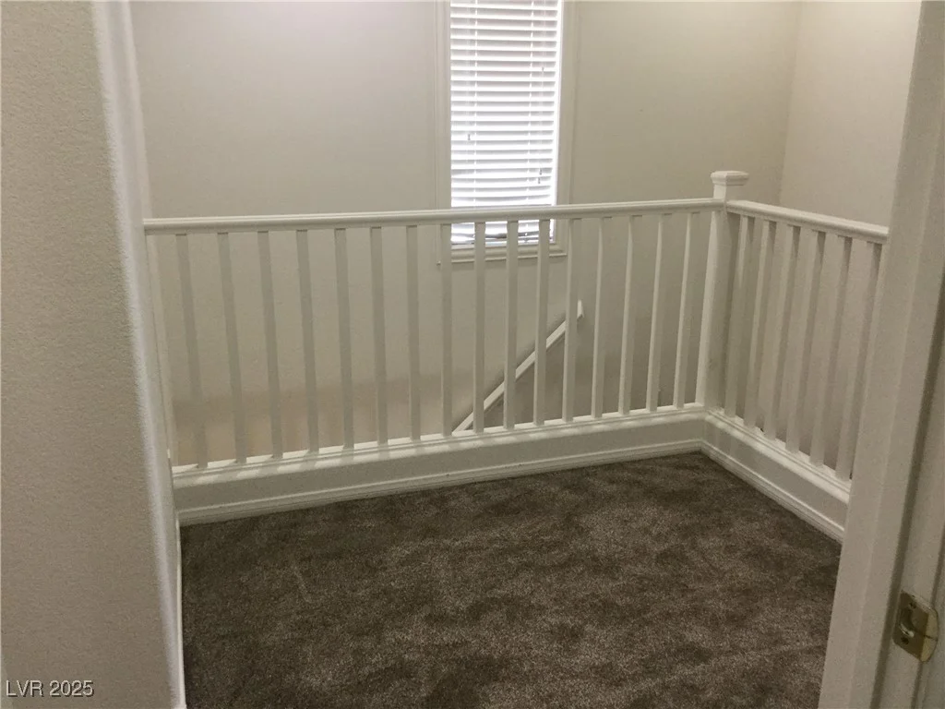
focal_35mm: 31
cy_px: 354
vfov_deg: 45.4
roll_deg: -0.3
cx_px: 472
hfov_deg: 58.4
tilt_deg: -16.7
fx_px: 846
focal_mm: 3.3
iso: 100
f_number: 2.4
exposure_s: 1/30
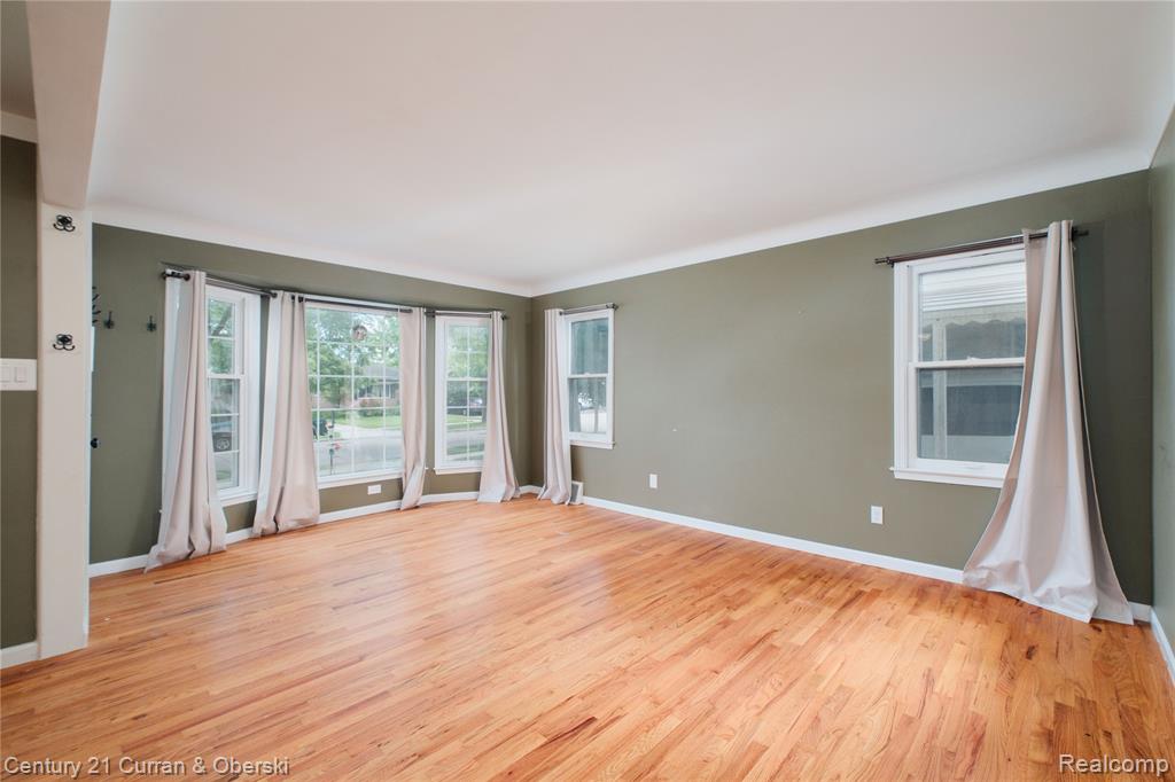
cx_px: 588
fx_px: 489
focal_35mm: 15
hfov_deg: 100.4
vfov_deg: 77.3
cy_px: 391
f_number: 6.4
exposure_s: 1/125
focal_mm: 10
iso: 800
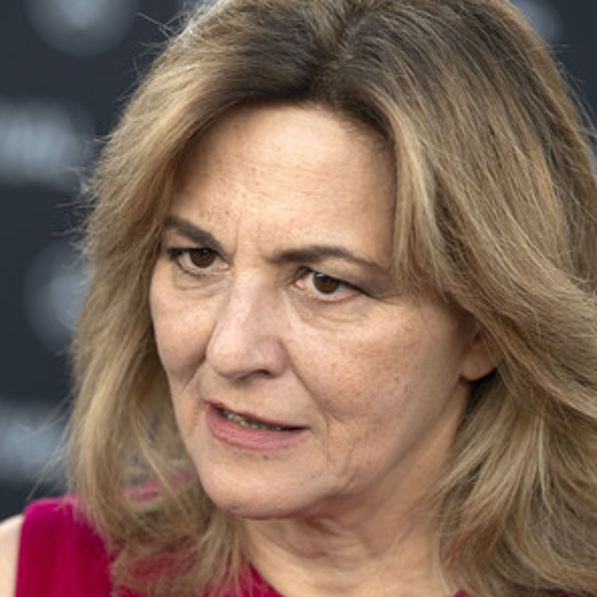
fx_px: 5054
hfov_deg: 6.8
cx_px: 229
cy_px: 296
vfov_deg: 6.8
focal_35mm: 259
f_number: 4.5
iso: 400
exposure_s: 1/200
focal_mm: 200
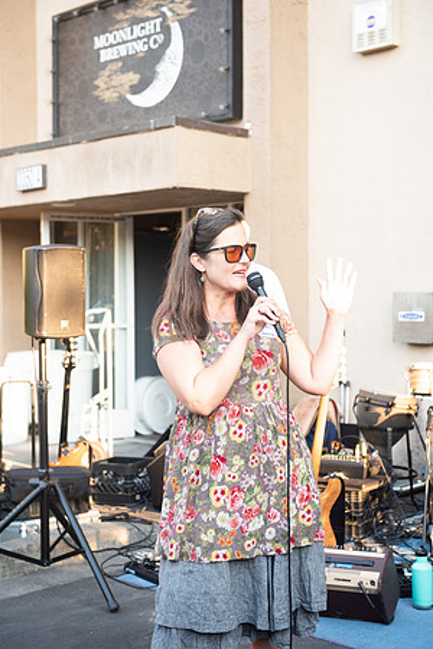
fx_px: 1046
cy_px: 324
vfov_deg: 34.5
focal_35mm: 58
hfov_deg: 23.4
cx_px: 216
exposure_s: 1/250
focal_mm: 58
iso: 400
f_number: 3.5
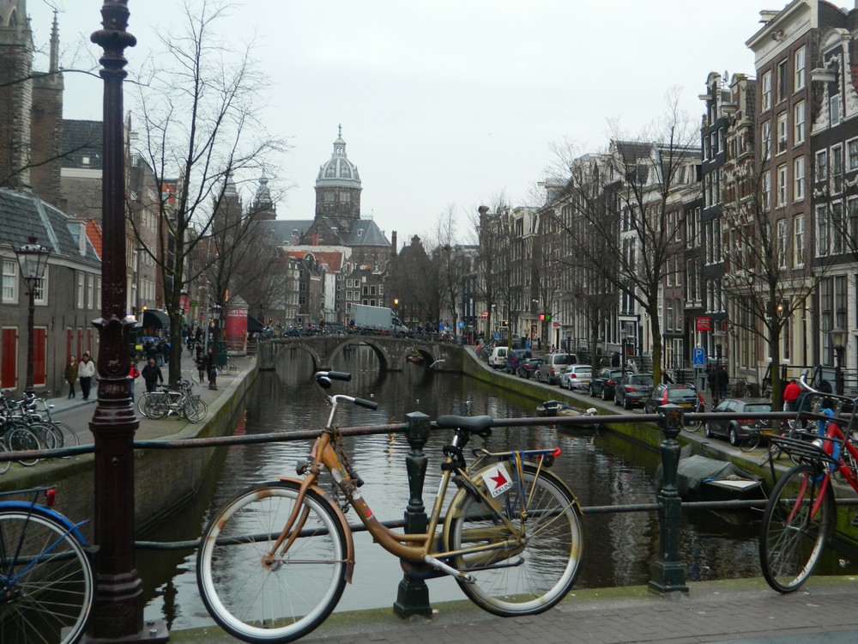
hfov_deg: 40.4
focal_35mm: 47
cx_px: 429
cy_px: 322
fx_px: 1165
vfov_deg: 30.9
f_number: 3.6
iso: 125
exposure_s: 1/50
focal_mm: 8.4
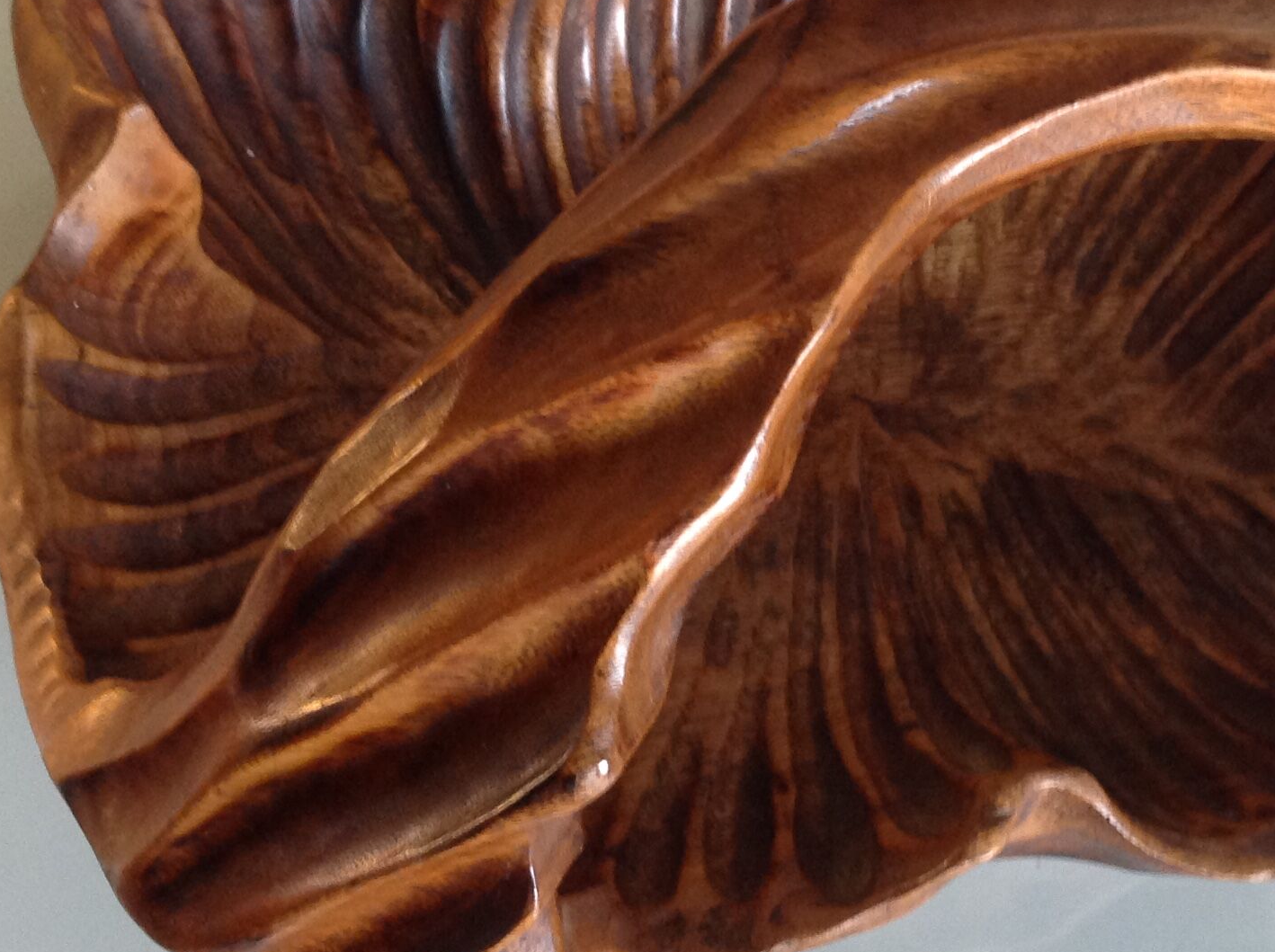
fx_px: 2354
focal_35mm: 64
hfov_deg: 30.0
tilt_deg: -54.9
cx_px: 887
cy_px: 268
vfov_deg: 22.7
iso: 160
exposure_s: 1/15
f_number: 2.4
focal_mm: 4.28
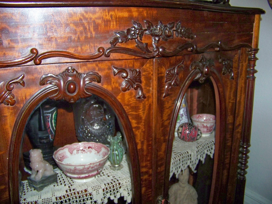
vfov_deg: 39.7
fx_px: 283
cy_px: 102
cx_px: 136
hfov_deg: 51.4
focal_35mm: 36
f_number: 2.8
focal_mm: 5.85
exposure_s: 1/30
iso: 200
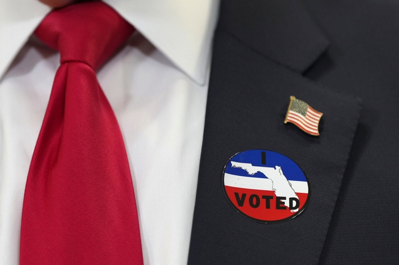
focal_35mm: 300
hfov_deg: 6.9
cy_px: 132
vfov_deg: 4.6
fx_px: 3323
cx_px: 200
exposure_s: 1/250
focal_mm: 200
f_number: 2.8
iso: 800
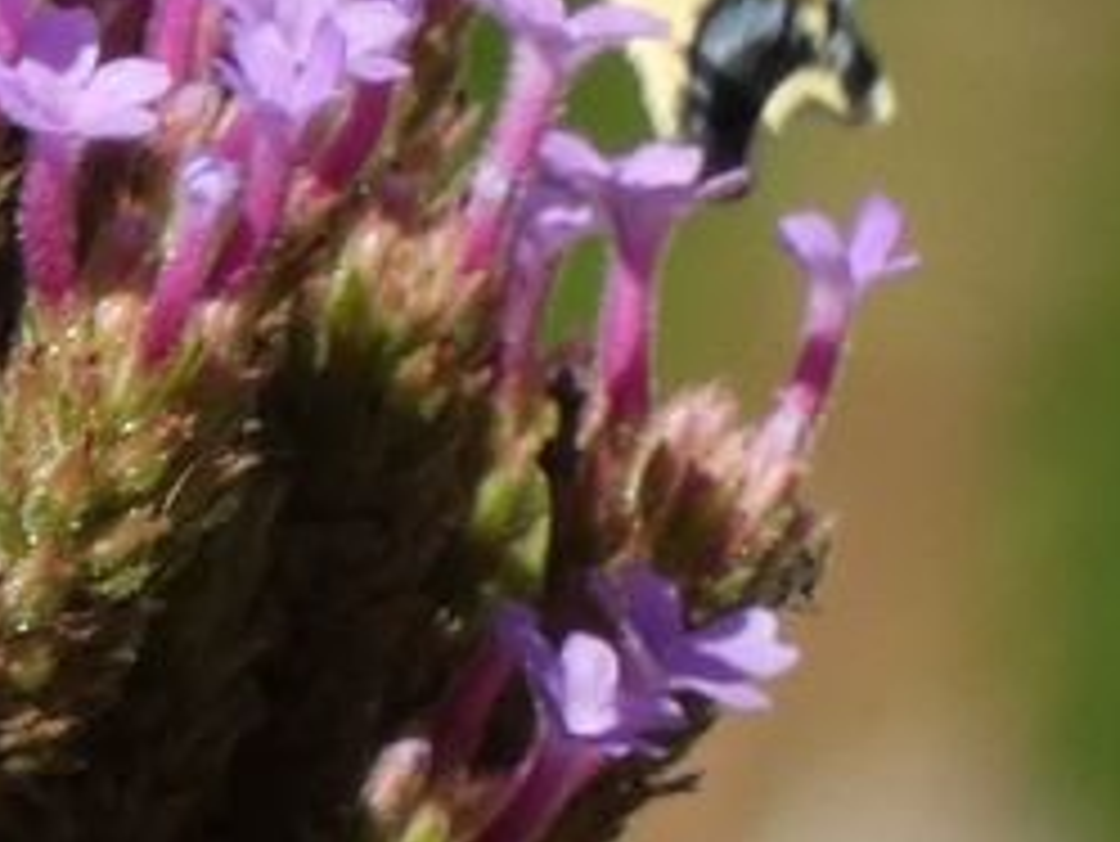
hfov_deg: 0.9
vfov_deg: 0.7
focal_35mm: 2261
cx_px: 70
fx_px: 73190
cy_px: -594
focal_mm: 118.5
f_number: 5.6
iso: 80
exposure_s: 1/125
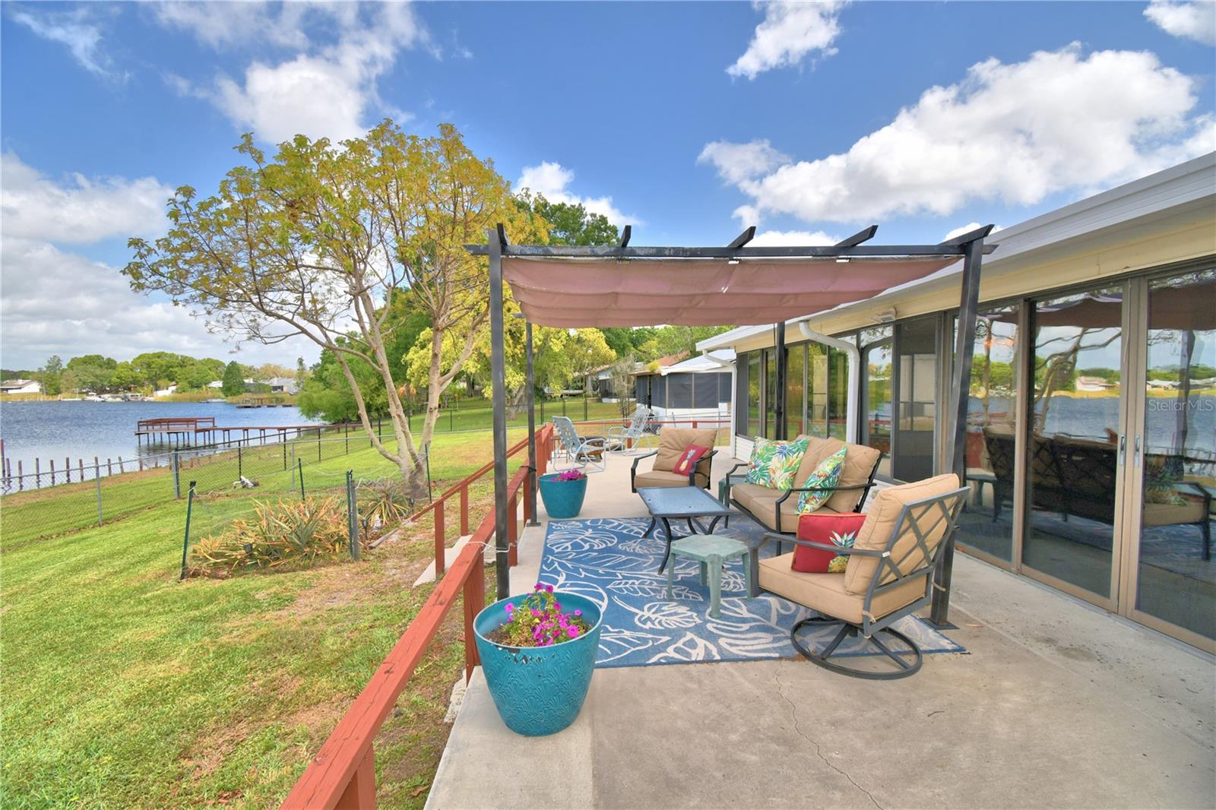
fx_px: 507
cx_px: 608
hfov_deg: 100.4
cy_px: 405
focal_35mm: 15
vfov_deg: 77.3
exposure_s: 1/250
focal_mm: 10
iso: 100
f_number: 8
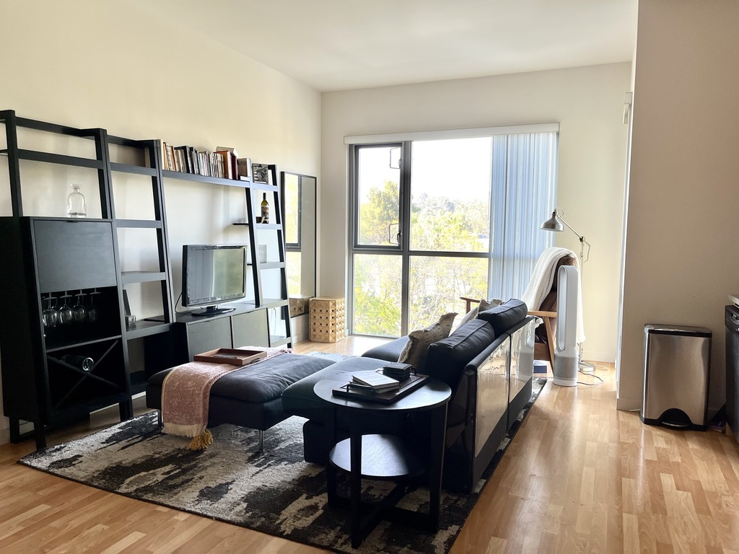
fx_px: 555
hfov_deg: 67.3
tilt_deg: -4.5
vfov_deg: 53.1
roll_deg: -1.0
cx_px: 370
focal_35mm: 26
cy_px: 277
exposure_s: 1/120
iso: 80
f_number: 1.6
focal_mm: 5.1
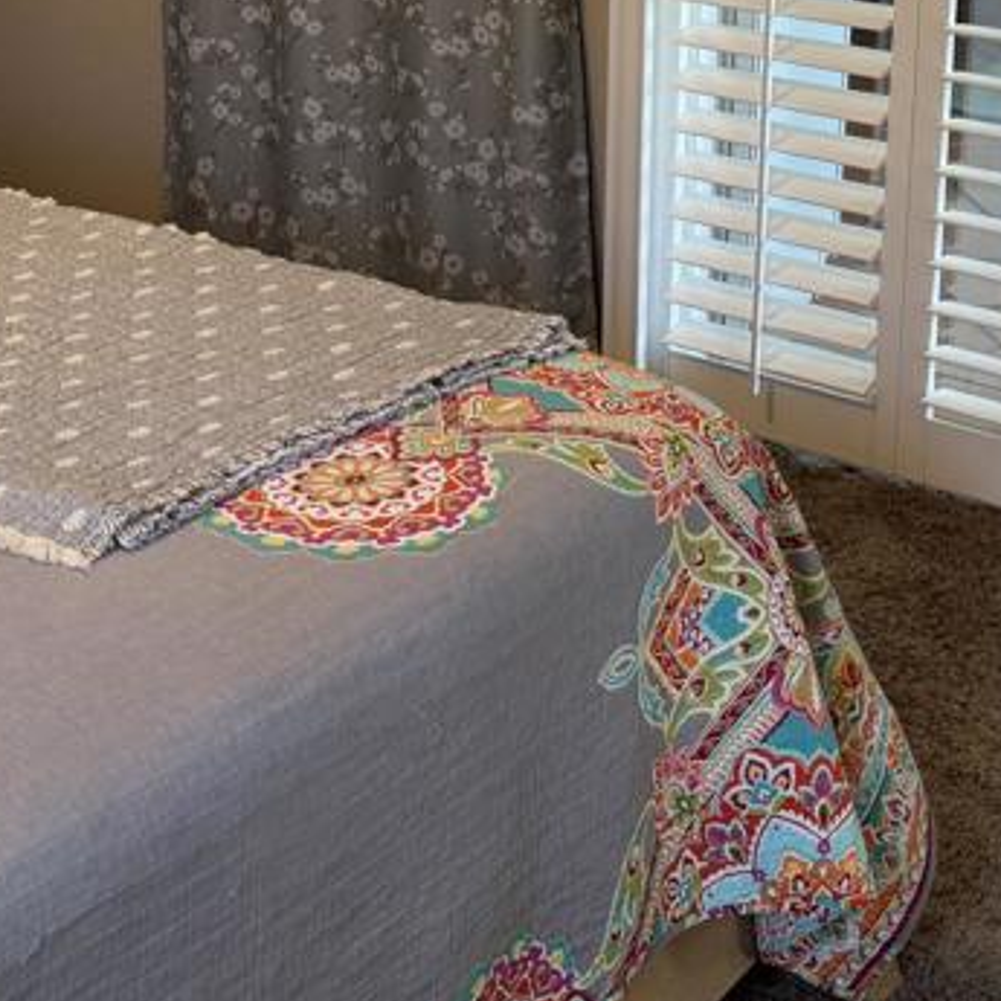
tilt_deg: -12.5
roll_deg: -0.8
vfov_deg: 26.0
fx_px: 2061
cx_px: 609
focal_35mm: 63
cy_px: 26
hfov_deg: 27.2
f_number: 1.78
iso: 200
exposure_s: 1/60
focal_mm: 6.76
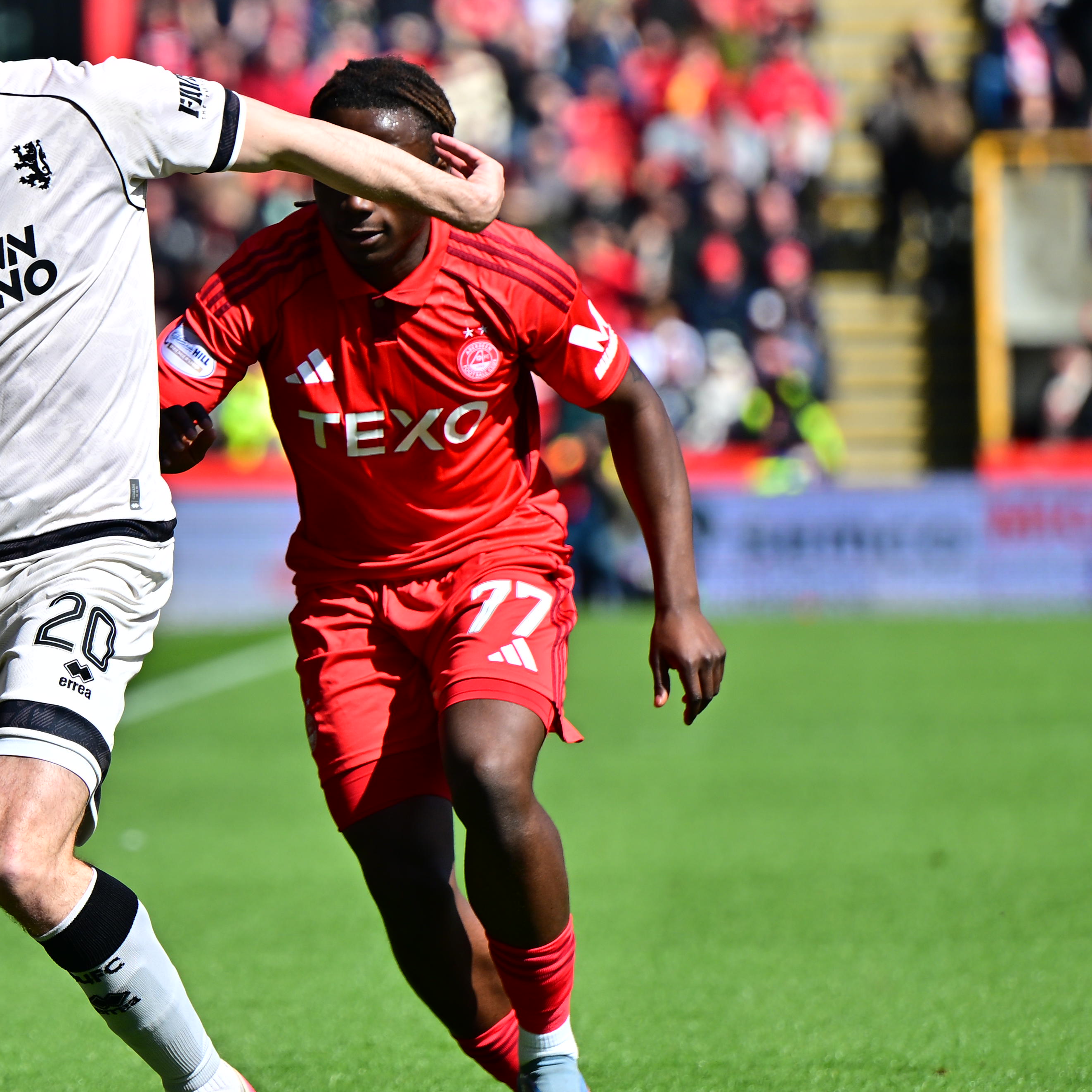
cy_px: 426
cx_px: 7
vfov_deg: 3.8
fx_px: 16560
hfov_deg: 3.8
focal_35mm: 464
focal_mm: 175
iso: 64
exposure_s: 1/2000
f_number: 2.8
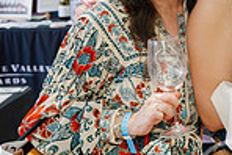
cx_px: 354
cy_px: 12
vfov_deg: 9.0
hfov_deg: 12.7
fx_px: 987
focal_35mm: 153
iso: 2000
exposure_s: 1/160
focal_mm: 39
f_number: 4.5
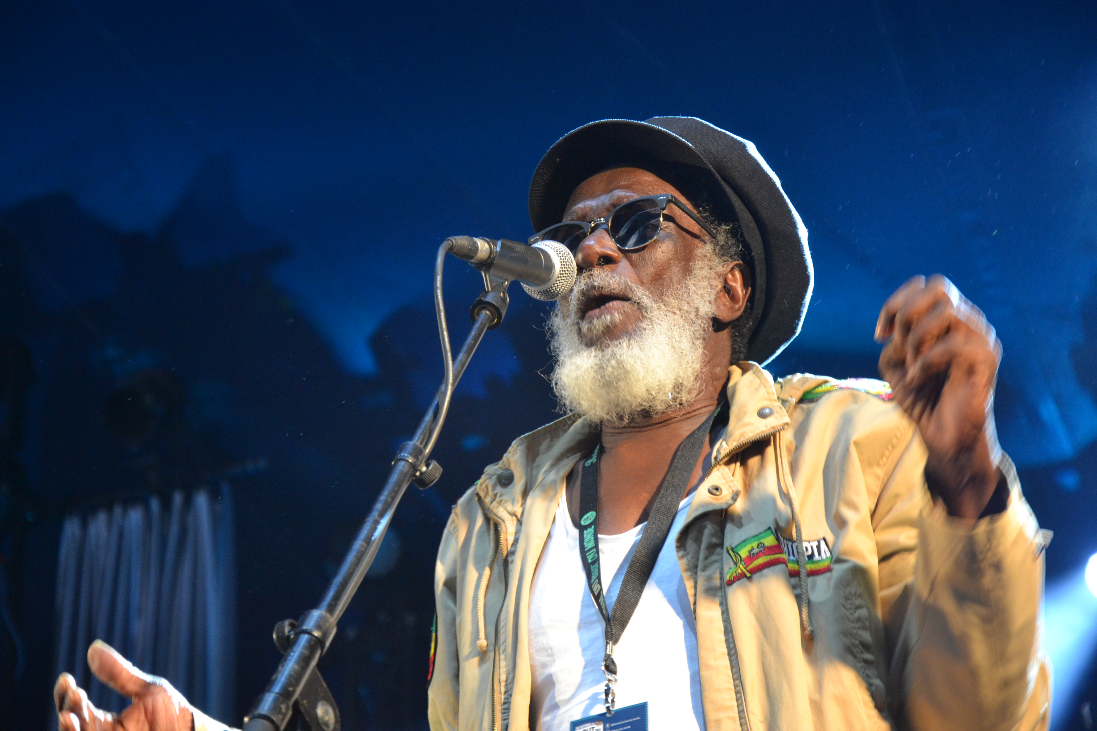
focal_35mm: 99
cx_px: 548
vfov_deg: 13.8
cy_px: 366
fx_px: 3017
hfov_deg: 20.6
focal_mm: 66
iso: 1100
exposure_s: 1/60
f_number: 5.3
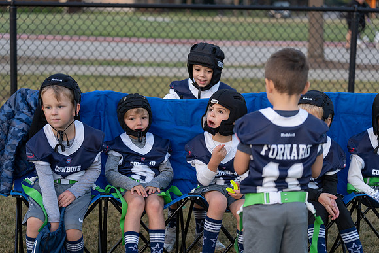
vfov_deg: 19.5
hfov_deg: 28.8
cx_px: 190
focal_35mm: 70
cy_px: 126
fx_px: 737
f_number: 2.8
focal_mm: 70
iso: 400
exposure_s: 1/320
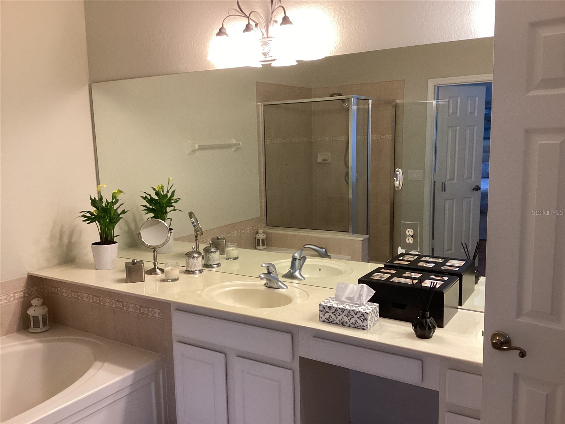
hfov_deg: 58.4
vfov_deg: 45.4
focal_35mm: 31
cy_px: 212
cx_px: 282
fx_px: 506
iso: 160
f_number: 2.4
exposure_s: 1/60
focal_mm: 3.3
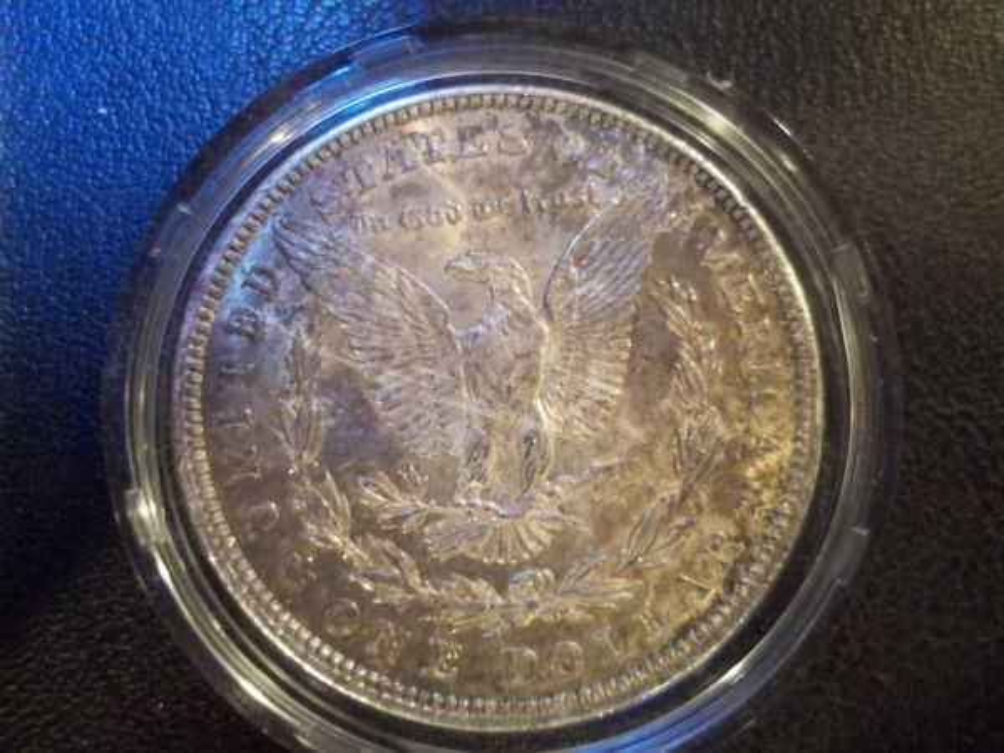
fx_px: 1044
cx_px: 502
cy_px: 376
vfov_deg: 39.7
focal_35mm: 36
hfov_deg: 51.4
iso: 320
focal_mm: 6.5
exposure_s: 1/8
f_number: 3.1
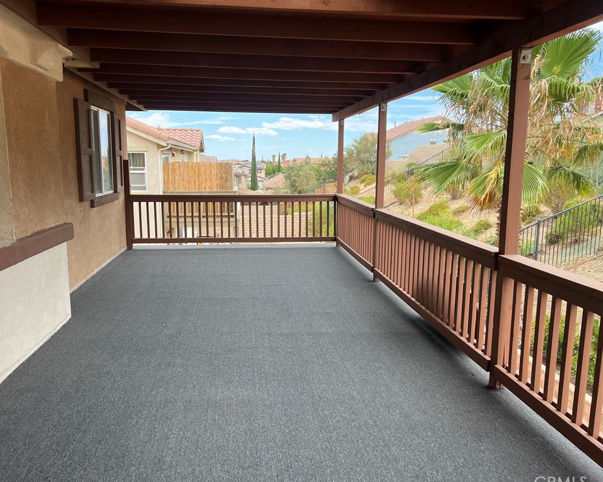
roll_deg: +0.5
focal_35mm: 28
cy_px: 242
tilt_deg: -8.4
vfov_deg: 51.5
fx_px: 500
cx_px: 273
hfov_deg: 62.1
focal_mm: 5.7
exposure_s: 1/873
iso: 50
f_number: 1.5
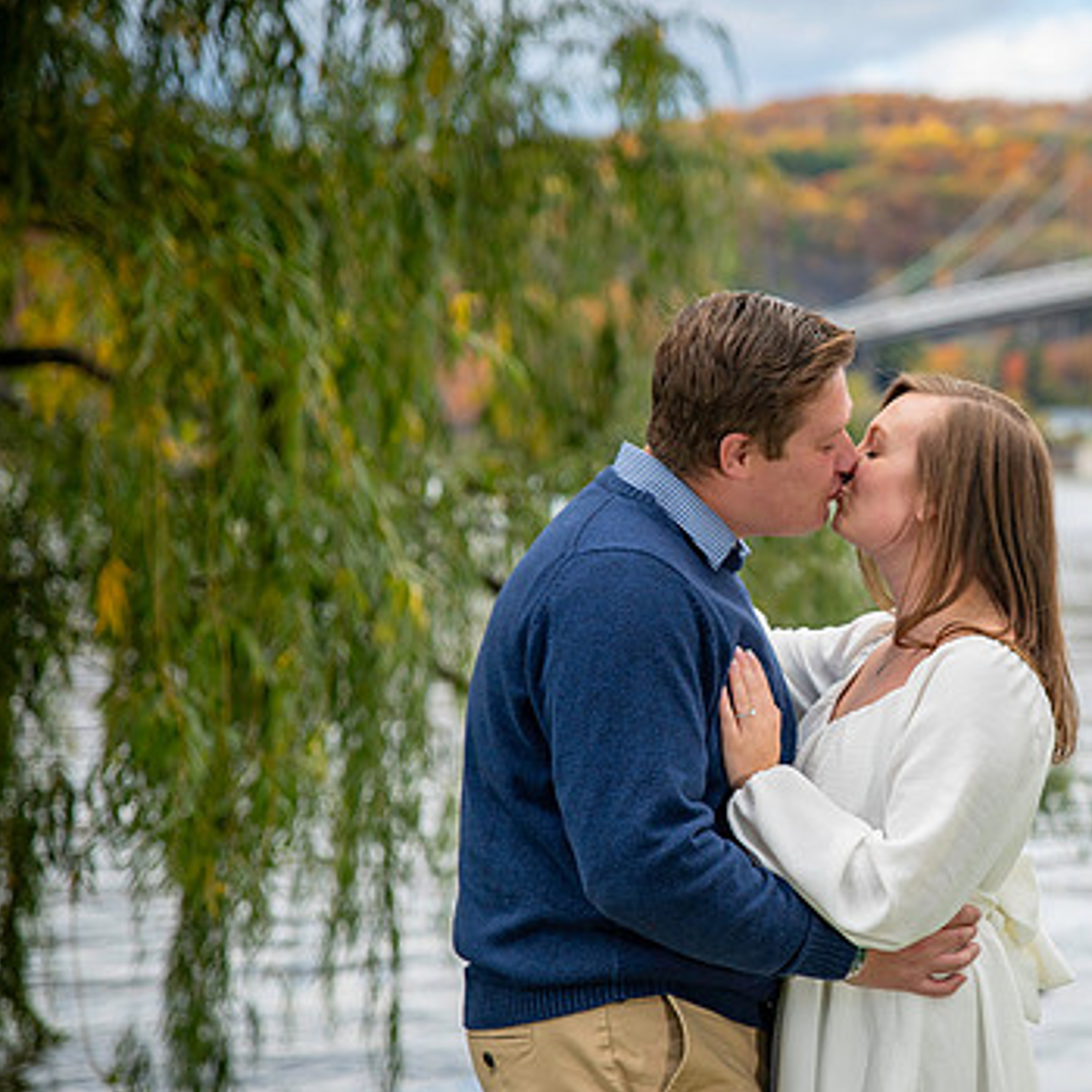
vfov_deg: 17.2
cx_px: 886
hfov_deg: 17.1
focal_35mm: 101
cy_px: 571
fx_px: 3605
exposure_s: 1/3200
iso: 640
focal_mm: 70
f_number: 2.8
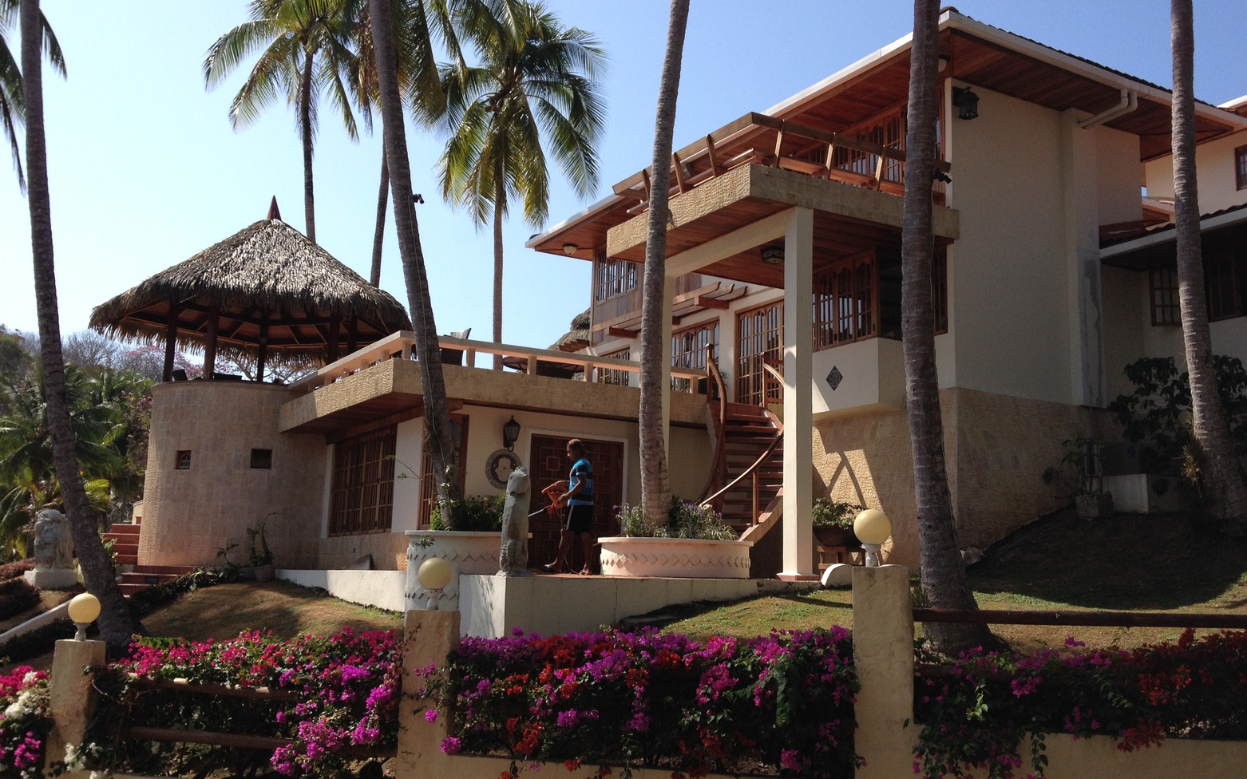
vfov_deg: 33.6
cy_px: 368
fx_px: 1291
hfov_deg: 51.5
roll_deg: -1.6
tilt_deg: +6.9
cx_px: 630
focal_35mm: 38
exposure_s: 1/1493
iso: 50
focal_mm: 4.28
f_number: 2.4
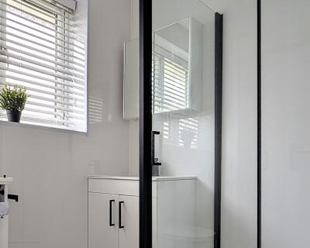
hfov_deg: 58.1
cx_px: 118
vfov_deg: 47.6
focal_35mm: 30
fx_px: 275
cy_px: 167
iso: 57
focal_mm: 2.02
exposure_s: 1/67.8
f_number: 1.7
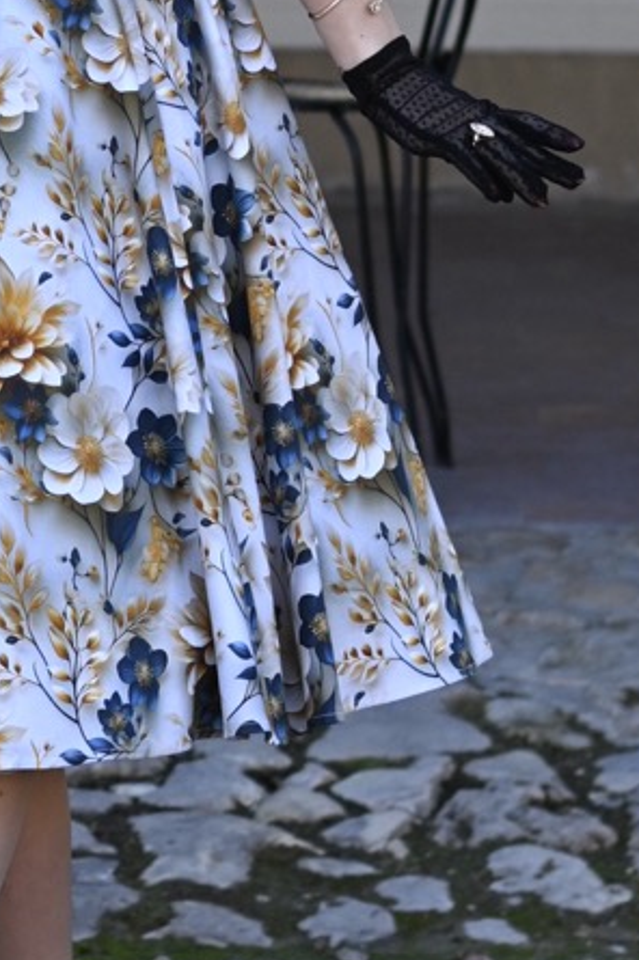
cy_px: -190
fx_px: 6746
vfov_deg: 8.1
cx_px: -114
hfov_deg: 5.4
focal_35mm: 253
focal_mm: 50
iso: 160
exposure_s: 1/1000
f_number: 3.2
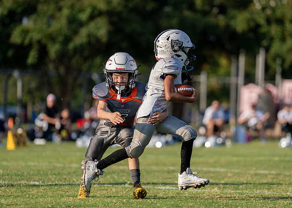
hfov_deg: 7.9
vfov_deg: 5.6
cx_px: 161
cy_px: 112
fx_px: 2114
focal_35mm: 255
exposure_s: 1/4000
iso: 320
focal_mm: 180
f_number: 2.8
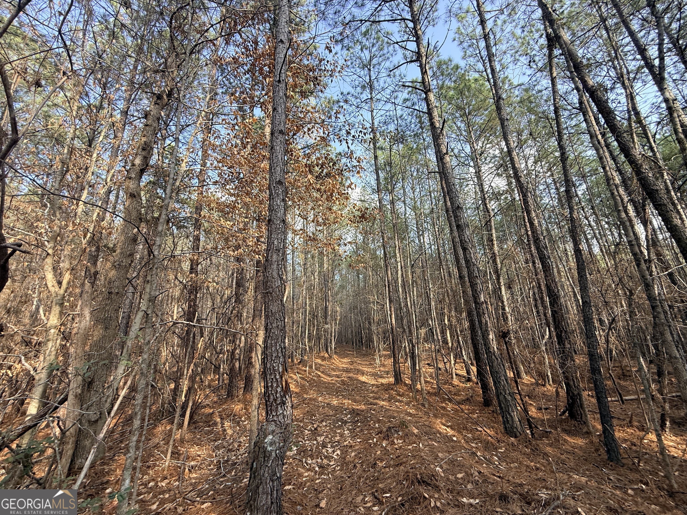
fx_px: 278
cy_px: 258
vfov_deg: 85.7
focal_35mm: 14
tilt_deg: +16.9
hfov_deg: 102.1
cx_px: 344
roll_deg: -1.4
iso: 50
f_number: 2.2
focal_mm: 2.22
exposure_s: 1/205
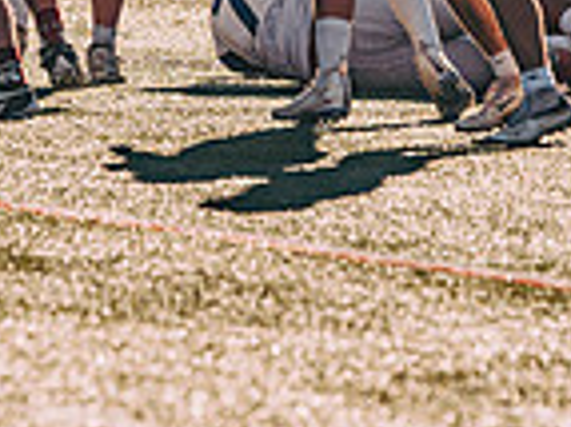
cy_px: -130
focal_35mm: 740
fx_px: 12196
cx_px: 132
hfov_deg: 2.7
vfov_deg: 2.0
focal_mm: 190
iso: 125
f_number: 3.5
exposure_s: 1/3200
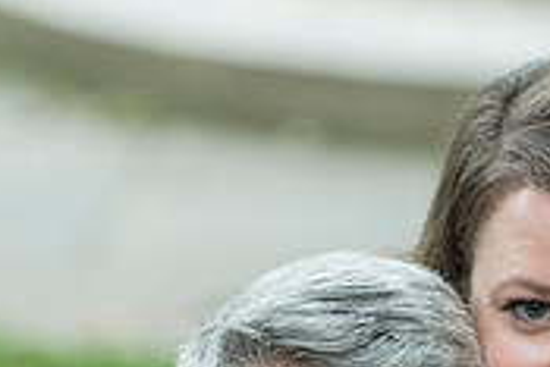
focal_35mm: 581
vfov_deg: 2.4
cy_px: 483
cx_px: 460
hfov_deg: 3.5
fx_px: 8884
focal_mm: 170
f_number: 3.5
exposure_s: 1/60
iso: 640
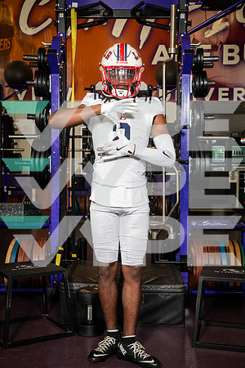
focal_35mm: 52
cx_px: 122
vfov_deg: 38.2
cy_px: 184
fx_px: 531
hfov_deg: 26.0
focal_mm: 52
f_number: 7.1
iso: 800
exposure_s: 1/250
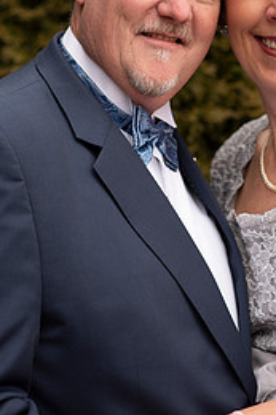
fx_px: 1693
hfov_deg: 9.3
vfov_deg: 13.9
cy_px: 86
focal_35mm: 147
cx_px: 214
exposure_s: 1/125
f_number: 2.5
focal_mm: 85
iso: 100
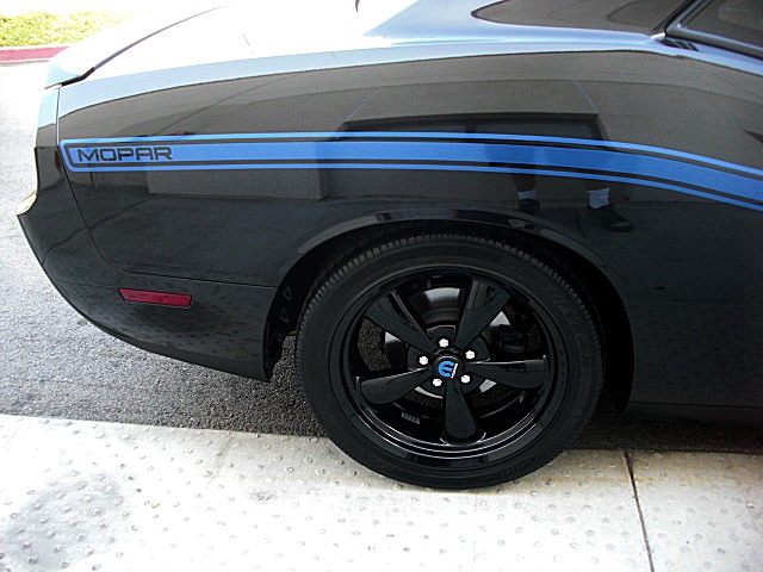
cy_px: 286
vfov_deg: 39.7
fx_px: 794
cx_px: 382
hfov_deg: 51.4
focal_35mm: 36
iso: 200
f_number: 2.8
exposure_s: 1/100
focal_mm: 6.3
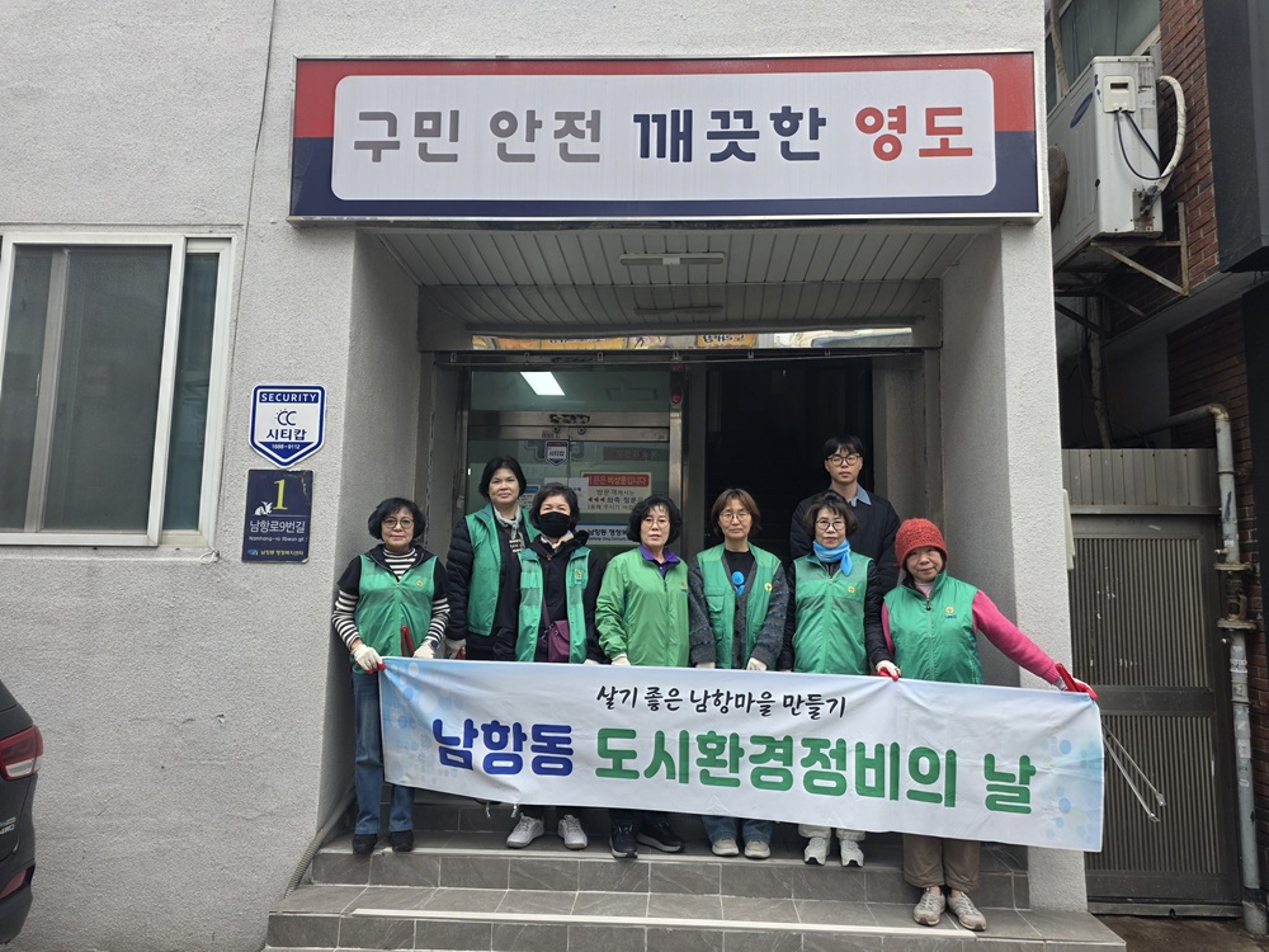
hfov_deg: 73.9
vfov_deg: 58.9
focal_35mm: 23
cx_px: 634
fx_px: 843
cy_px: 476
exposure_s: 1/120
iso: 16
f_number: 1.7
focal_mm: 6.3
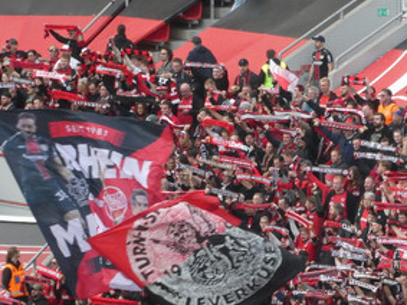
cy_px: 186
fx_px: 6640
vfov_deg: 2.6
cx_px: 354
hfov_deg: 3.5
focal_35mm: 565
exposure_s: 1/125
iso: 320
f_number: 5.6
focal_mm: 44.8
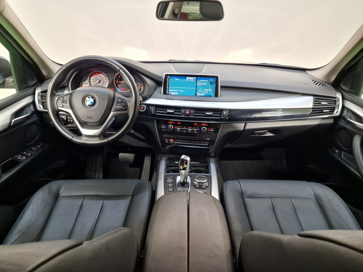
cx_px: 182
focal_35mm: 23
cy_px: 136
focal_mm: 6.4
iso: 500
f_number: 1.8
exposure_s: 1/25
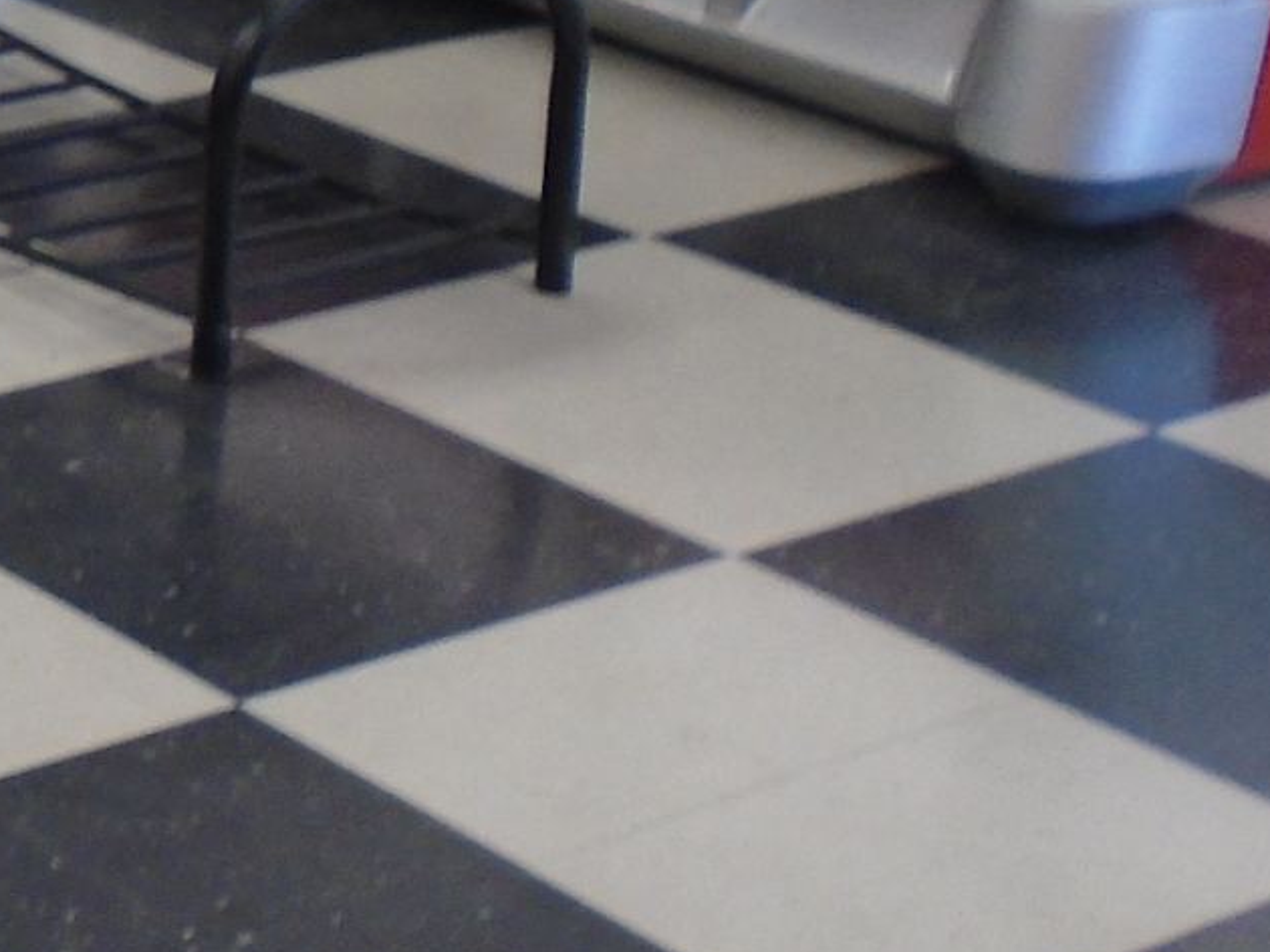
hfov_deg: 16.0
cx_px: -925
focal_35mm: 107
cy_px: -258
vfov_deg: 13.4
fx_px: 3924
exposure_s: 1/30
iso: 100
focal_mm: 4.6
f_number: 3.2
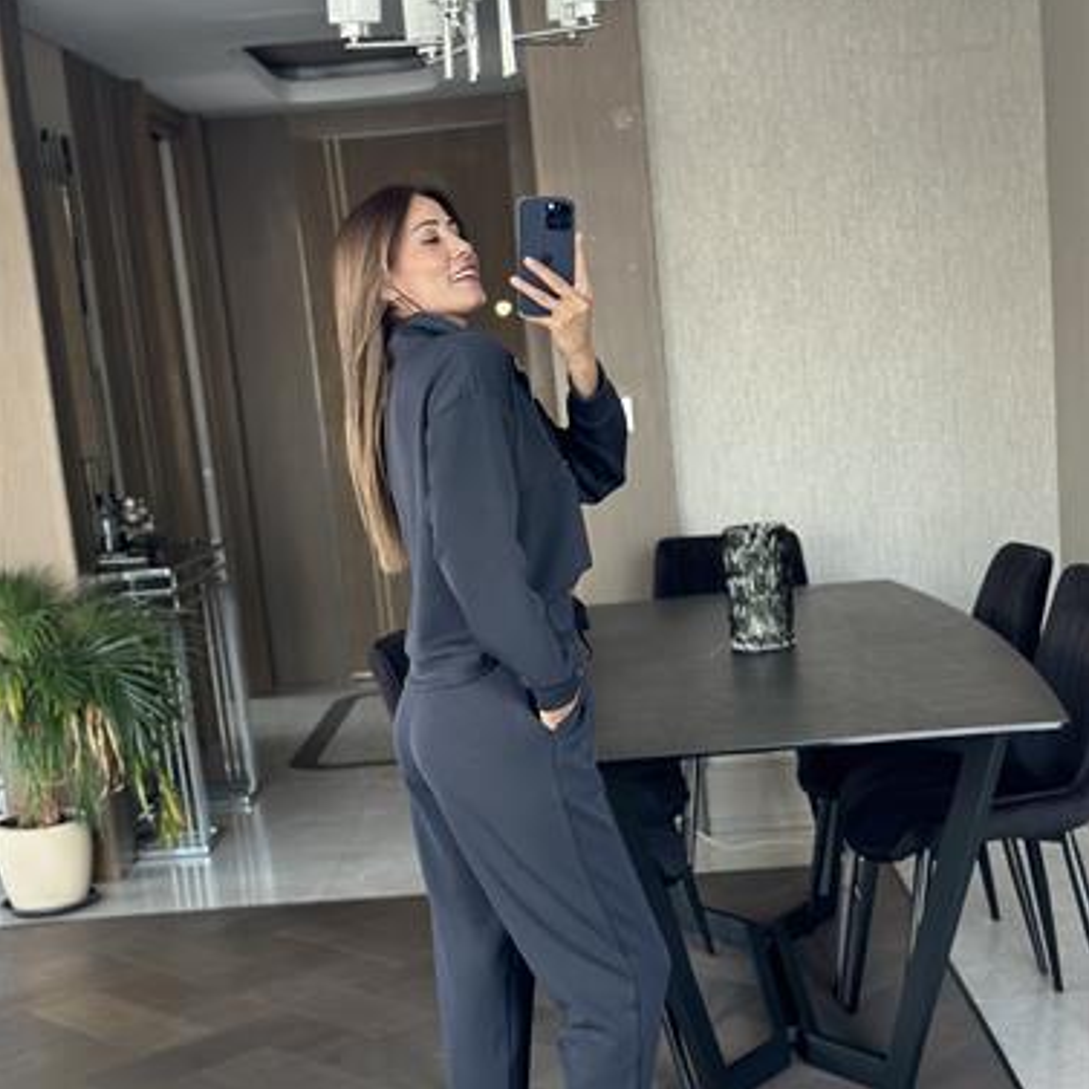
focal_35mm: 57
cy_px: 713
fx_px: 2029
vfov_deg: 29.9
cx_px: 543
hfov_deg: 30.0
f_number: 1.78
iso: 320
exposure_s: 1/60
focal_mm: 6.86
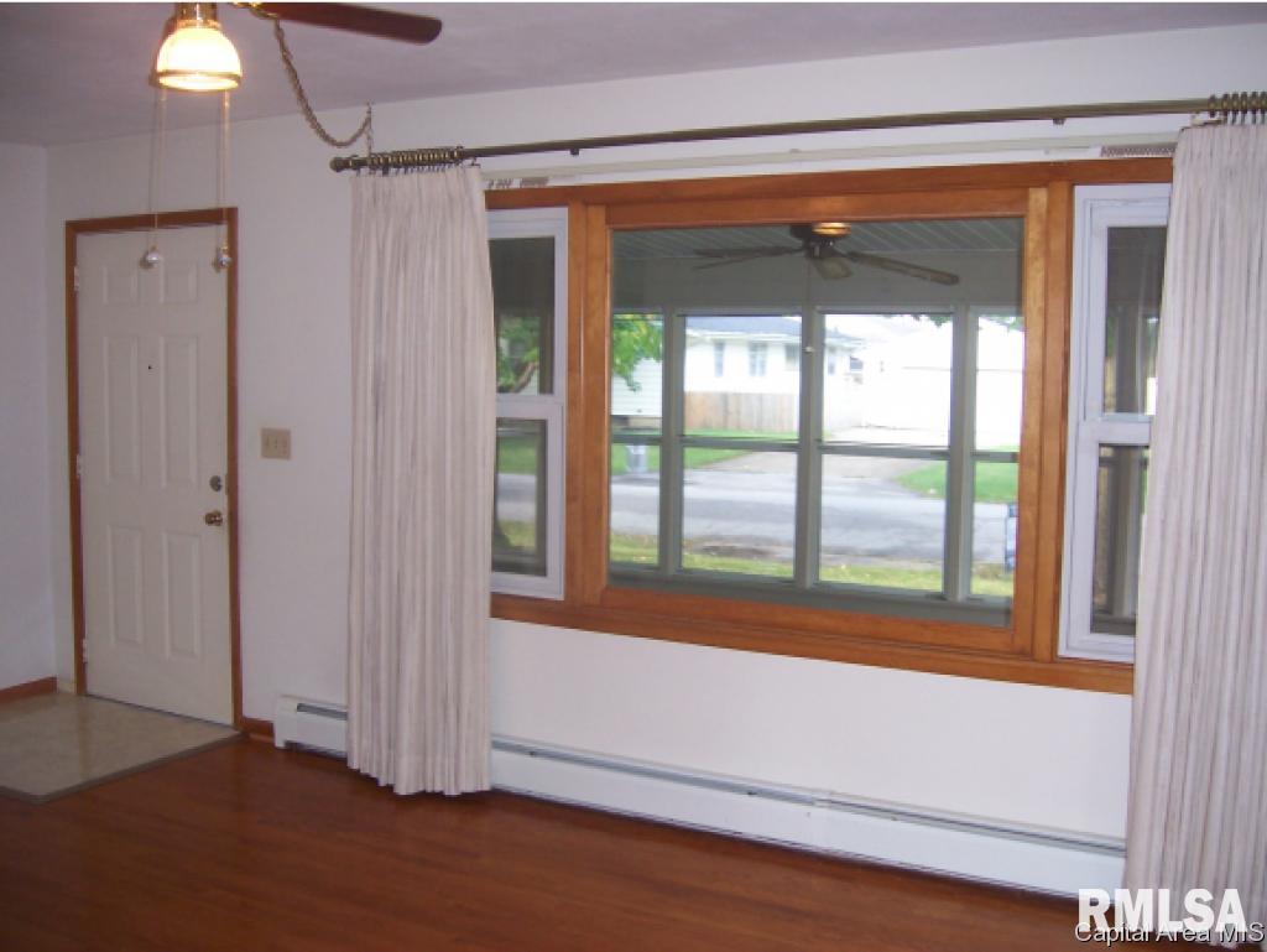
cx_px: 634
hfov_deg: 51.3
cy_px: 476
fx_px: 1318
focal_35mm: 36
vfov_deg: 39.7
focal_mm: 6
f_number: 3
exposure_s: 1/60
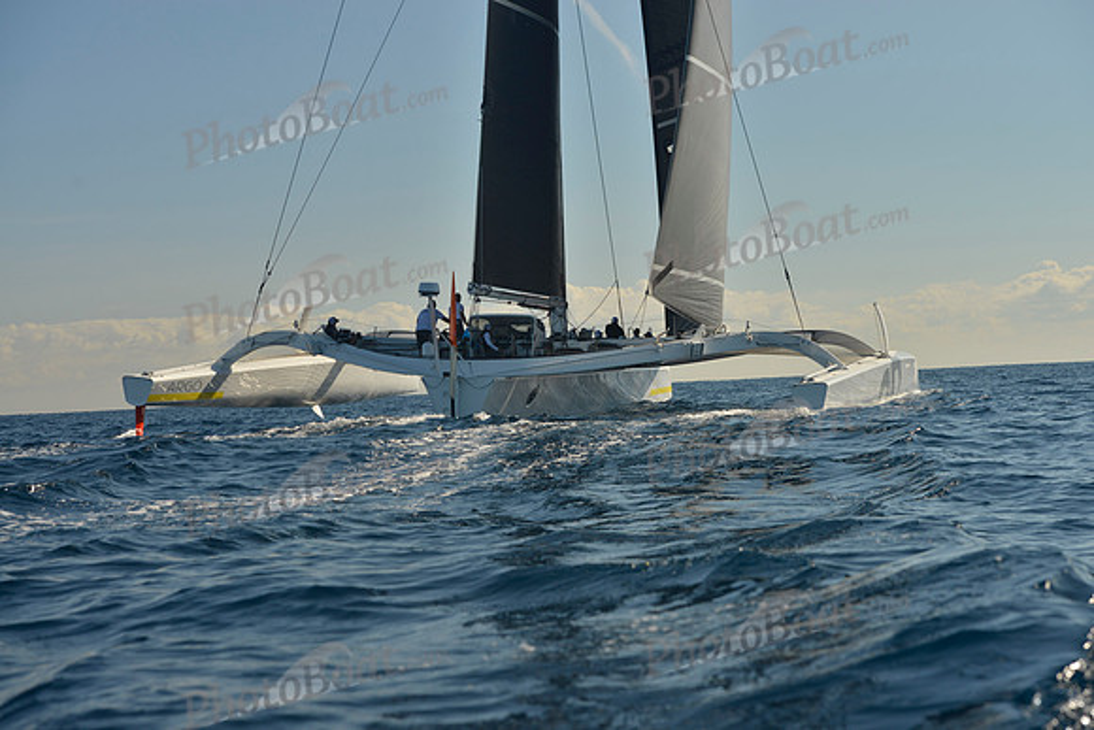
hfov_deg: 28.8
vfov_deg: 19.5
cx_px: 547
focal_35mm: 70
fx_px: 2128
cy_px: 365
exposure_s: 1/640
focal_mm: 70
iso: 200
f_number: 7.1
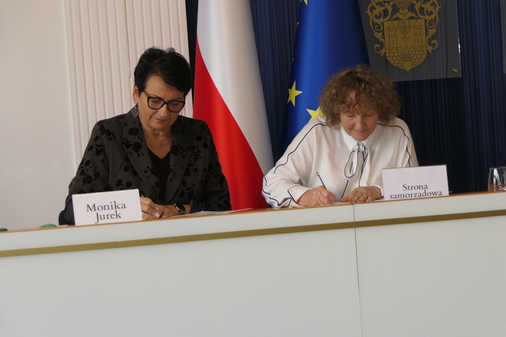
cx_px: 253
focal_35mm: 120
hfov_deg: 17.1
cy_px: 168
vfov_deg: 11.4
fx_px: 1687
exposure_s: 1/60
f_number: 4.2
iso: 320
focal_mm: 43.9
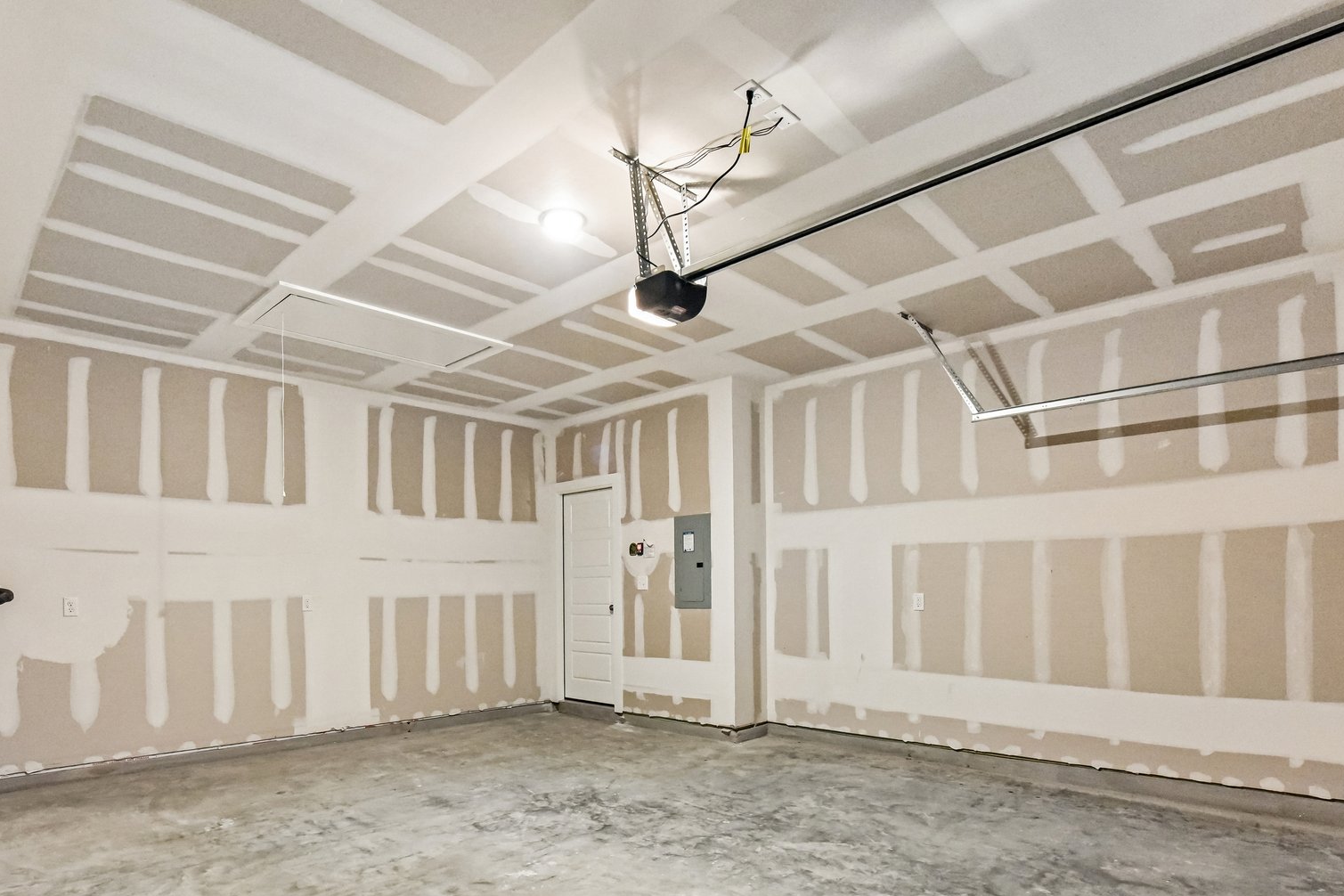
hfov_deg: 86.7
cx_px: 612
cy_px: 594
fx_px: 709
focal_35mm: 19
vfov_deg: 63.0
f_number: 8
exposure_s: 1/15
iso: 4500
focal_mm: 14
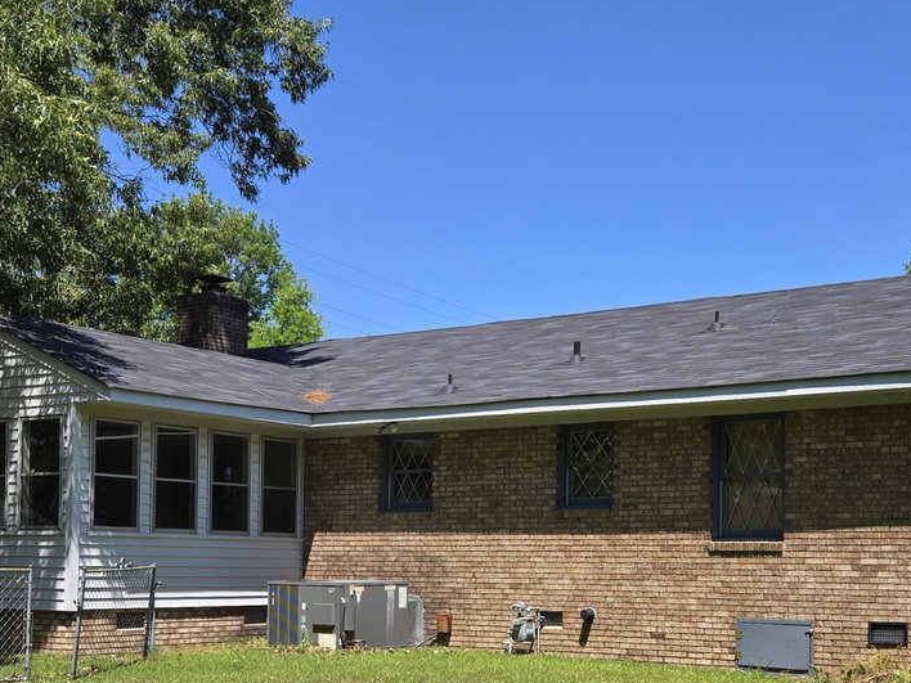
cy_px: 517
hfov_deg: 36.4
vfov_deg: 27.6
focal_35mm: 52
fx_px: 1369
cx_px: 610
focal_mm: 5.4
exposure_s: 1/1668
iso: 25
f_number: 1.8
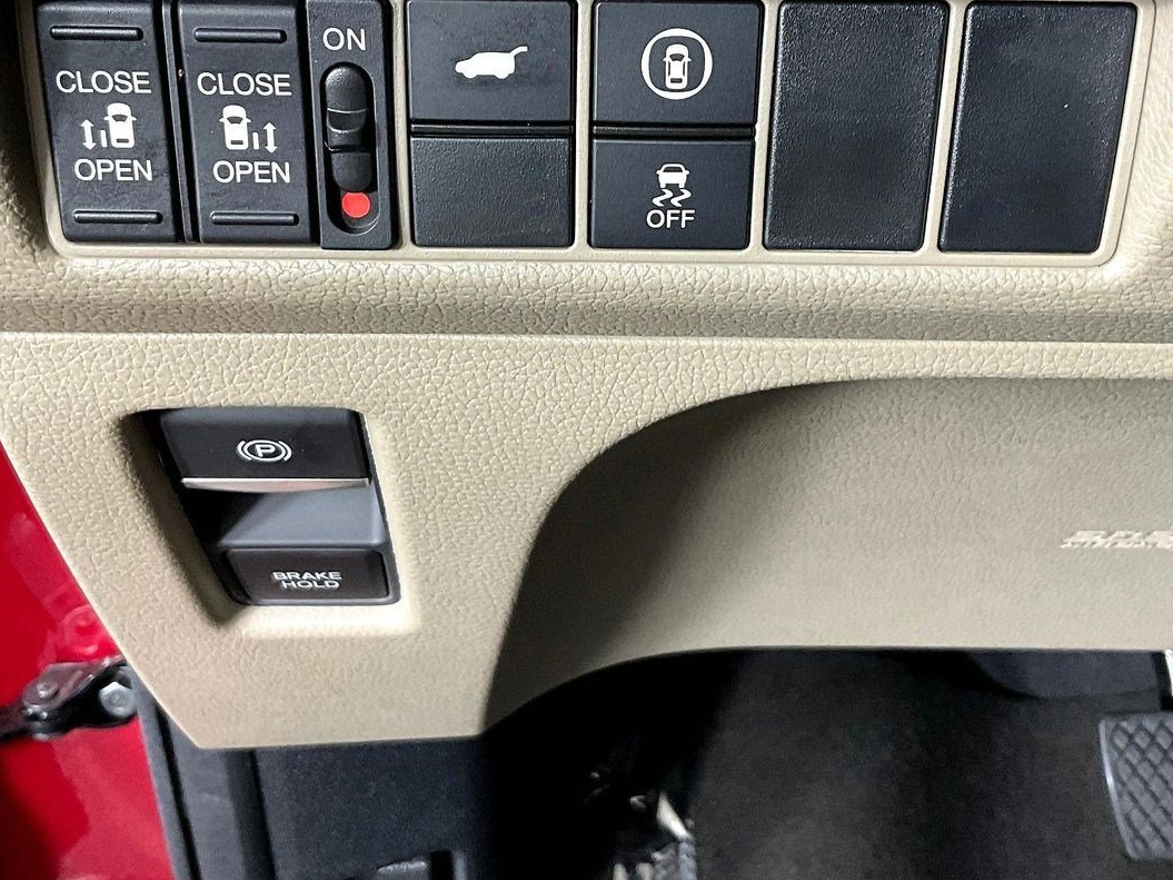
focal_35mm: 44
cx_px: 608
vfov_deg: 32.5
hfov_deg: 42.9
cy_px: 271
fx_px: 1491
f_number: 1.8
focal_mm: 3
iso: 100
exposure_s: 1/60
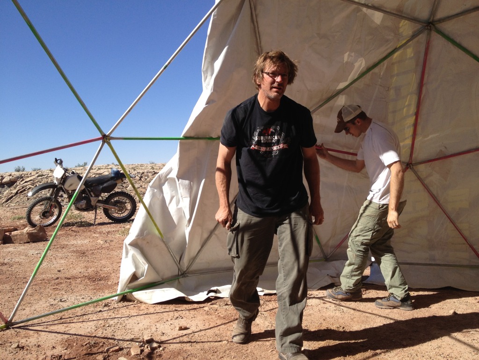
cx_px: 240
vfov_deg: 40.7
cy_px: 180
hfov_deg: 52.6
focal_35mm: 35
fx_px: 484
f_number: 2.4
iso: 50
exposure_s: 1/1453
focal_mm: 4.28
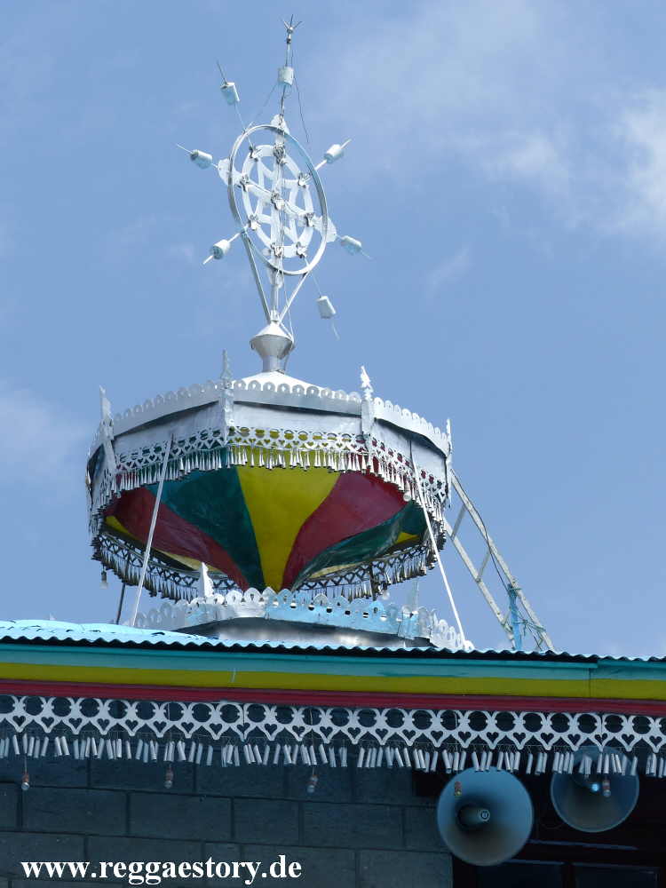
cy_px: 444
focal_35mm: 155
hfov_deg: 9.6
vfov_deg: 12.7
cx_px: 333
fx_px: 3976
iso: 100
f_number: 4
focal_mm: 27.8
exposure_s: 1/1300
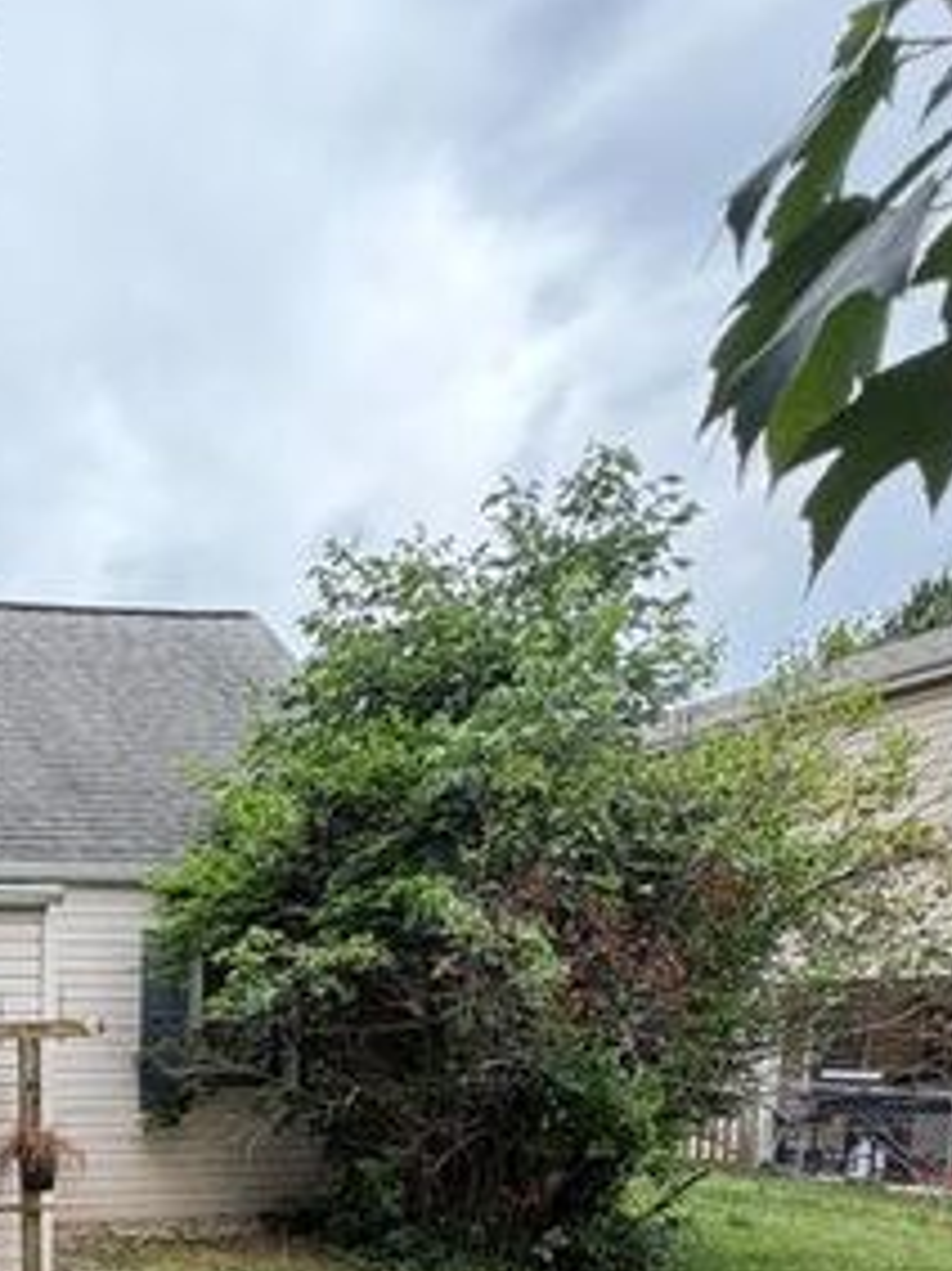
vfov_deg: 48.8
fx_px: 1211
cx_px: -130
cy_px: 1170
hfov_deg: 35.6
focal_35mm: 33
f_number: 2.2
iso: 50
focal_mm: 2.22
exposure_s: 1/374
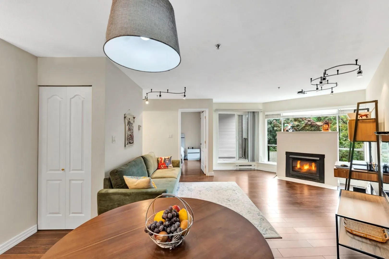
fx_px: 158
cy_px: 130
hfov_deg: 101.9
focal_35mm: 15
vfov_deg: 78.8
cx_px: 194
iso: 400
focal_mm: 14.6
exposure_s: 1/10
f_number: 8
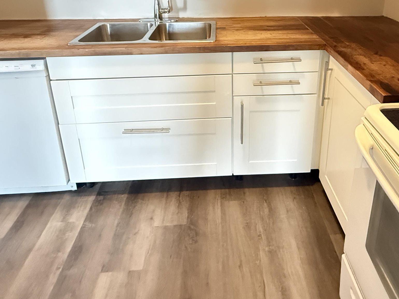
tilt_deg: -17.2
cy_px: 45
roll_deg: -0.1
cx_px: 241
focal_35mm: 28
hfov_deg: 62.8
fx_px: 323
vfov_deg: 46.2
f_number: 2.2
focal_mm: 2.22
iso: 1250
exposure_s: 1/60
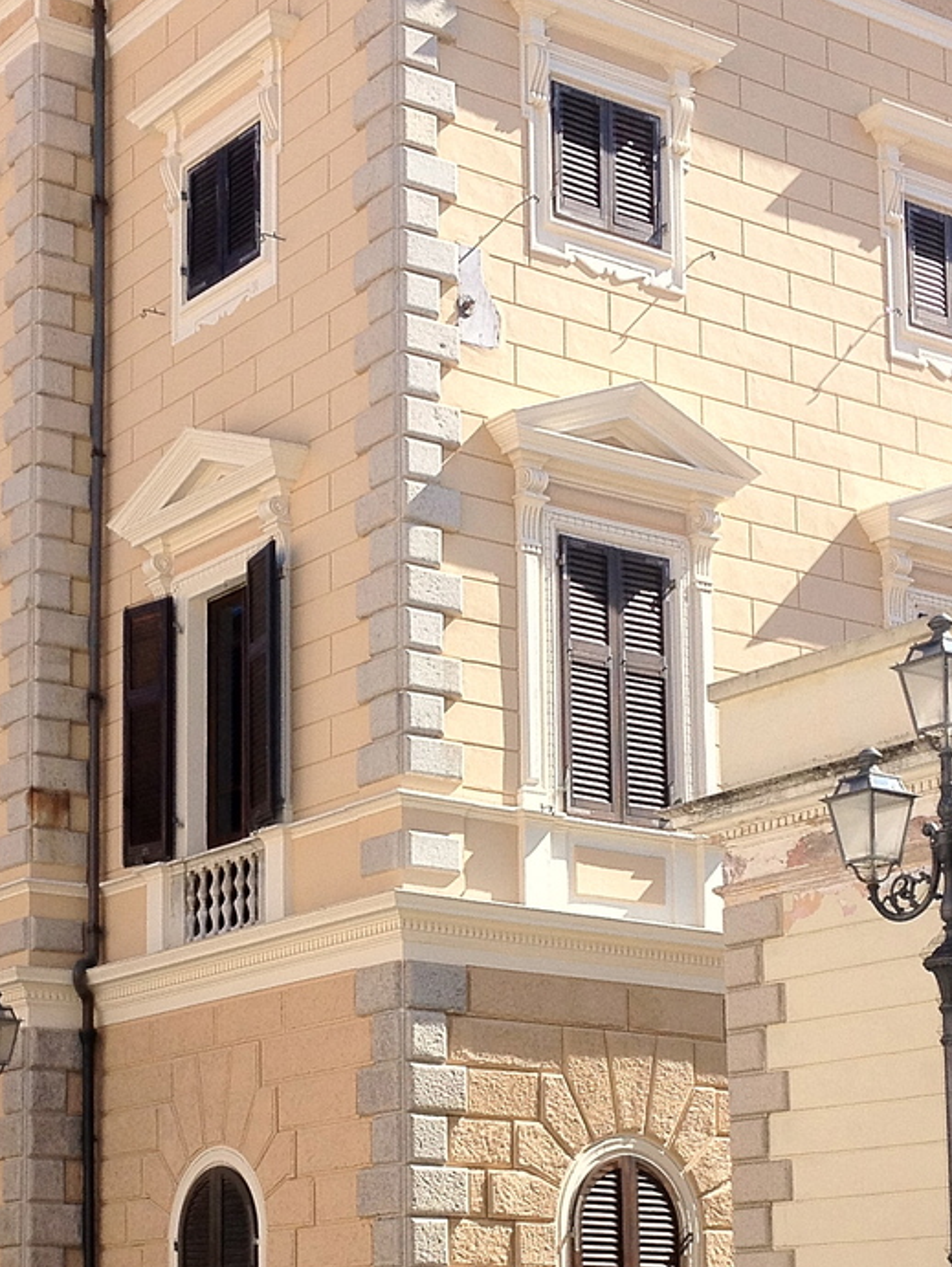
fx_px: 2967
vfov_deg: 23.8
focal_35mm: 81
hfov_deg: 18.2
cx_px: 323
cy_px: 970
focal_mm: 4.28
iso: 64
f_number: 2.4
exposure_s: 1/1200
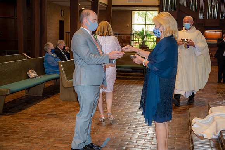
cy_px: 75
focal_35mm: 55
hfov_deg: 36.3
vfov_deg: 24.6
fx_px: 344
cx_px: 112
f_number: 3.5
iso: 1250
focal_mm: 55
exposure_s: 1/125
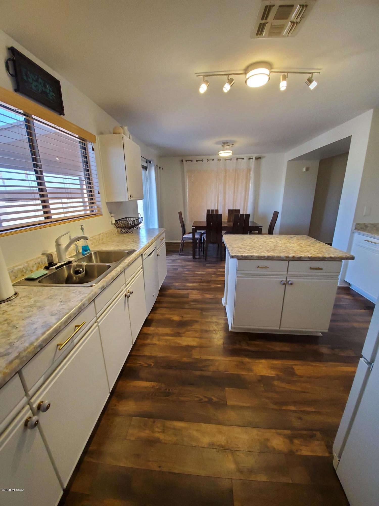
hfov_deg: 89.9
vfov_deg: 106.2
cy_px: 253
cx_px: 190
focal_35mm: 13
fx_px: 190
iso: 250
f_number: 2.2
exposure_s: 1/59
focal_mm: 1.8
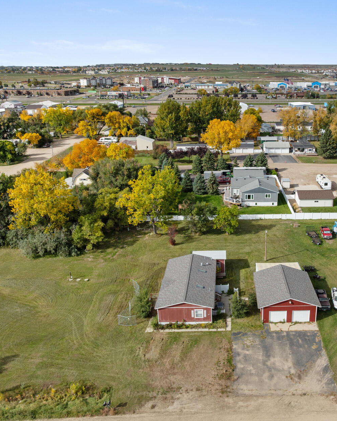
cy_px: 215
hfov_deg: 44.8
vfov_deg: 55.7
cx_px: 238
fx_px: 399
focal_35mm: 32
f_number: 5.6
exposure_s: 1/640
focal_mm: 12.29
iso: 100
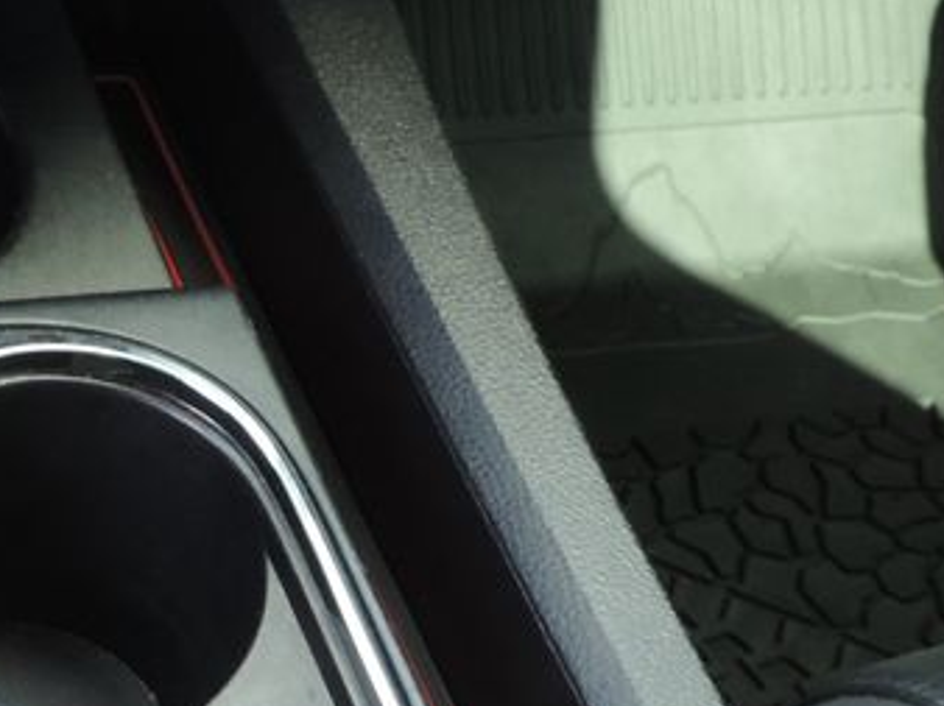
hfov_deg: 21.0
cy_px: 569
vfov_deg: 16.1
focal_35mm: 91
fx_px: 2480
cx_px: 73
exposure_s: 1/30
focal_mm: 4.3
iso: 140
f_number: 3
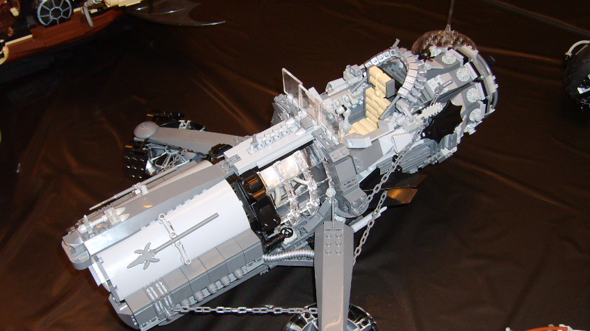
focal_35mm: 46
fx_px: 719
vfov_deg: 25.9
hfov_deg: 44.6
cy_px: 194
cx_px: 286
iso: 100
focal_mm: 5.8
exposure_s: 1/30
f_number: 2.8
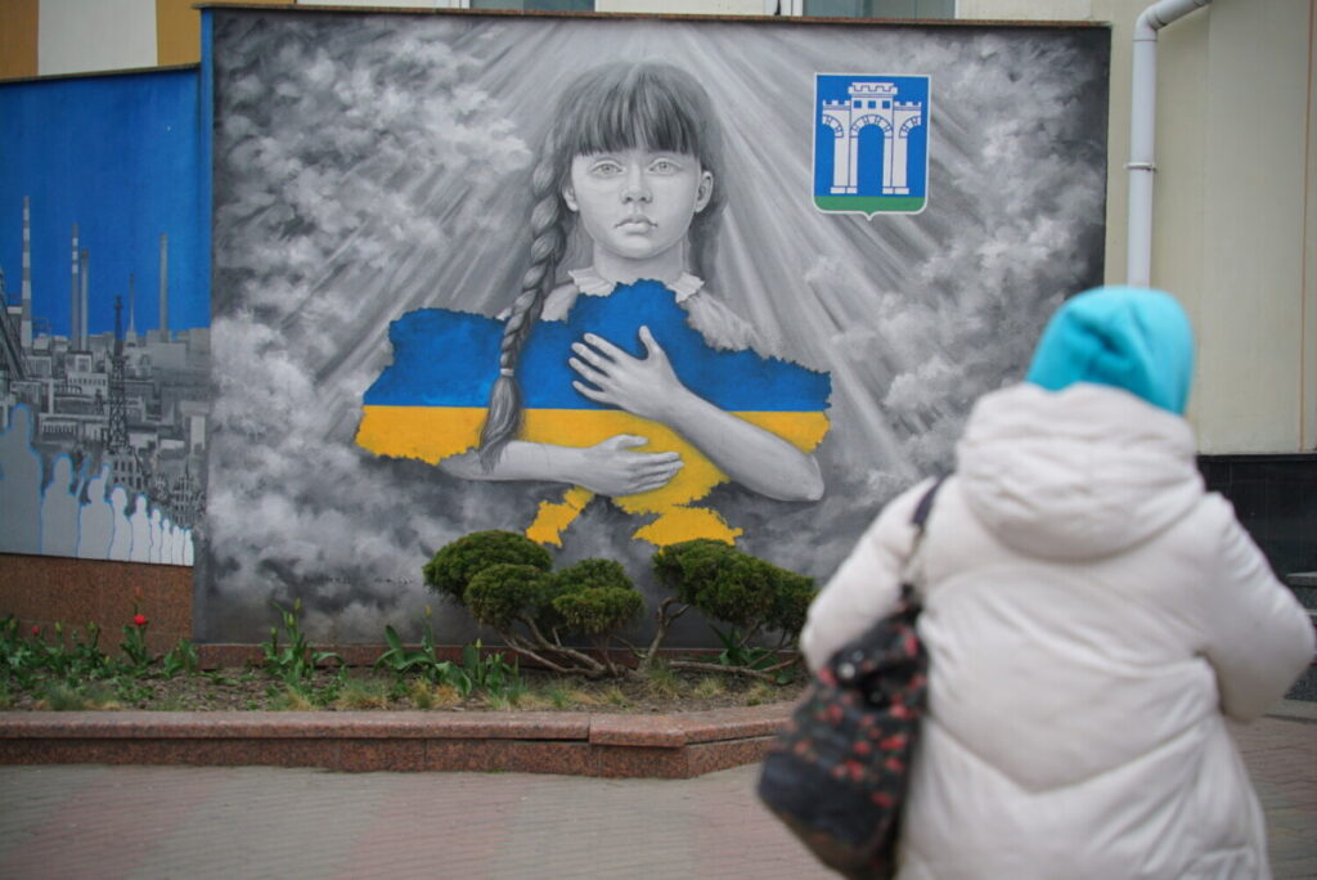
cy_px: 440
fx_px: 7320
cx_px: 658
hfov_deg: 10.3
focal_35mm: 200
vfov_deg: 6.9
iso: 100
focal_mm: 200
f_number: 5.6
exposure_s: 1/320
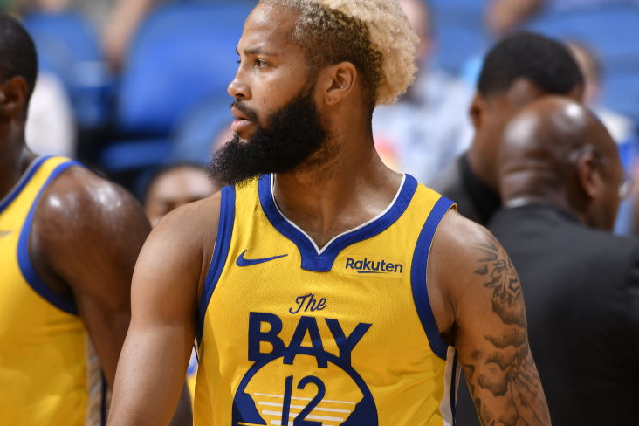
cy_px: 227
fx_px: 16382
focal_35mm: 923
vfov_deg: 1.5
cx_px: 226
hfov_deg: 2.2
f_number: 6.3
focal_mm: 440
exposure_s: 1/250
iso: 160
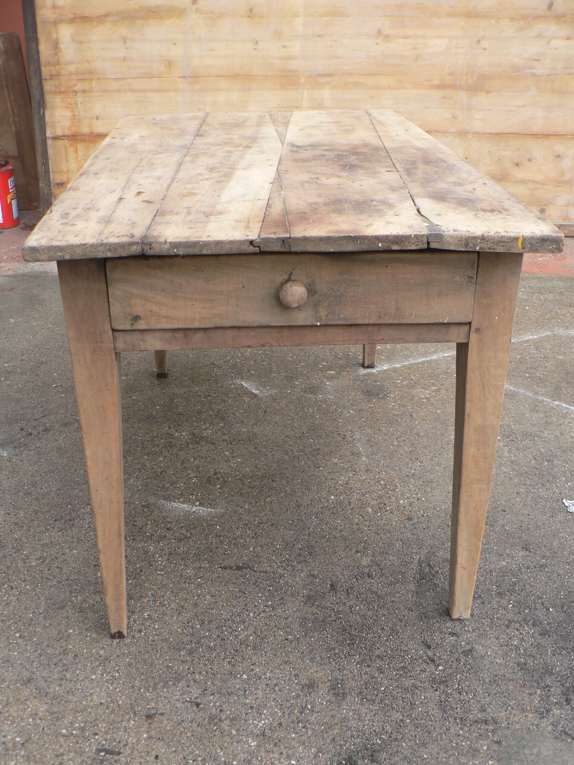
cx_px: 287
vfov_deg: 51.4
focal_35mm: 36
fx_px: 796
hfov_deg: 39.7
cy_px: 382
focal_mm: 6
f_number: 2.8
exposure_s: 1/30
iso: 80
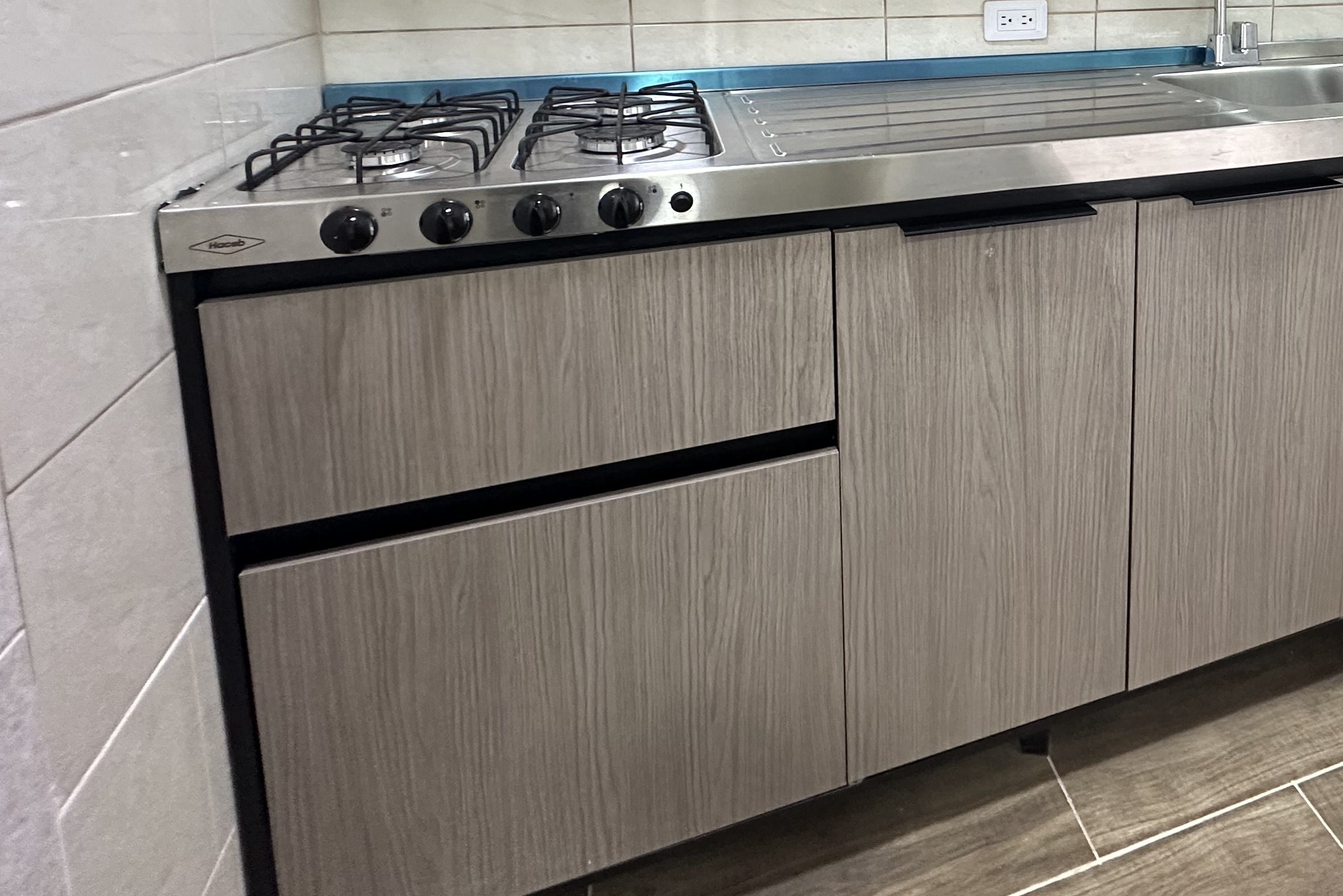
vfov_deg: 45.9
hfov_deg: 66.8
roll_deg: -0.9
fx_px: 933
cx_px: 1014
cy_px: 72
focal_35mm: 25
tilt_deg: -6.9
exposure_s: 1/80
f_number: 2.2
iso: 320
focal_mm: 2.22
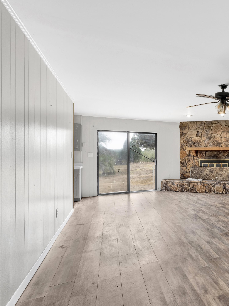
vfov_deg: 74.6
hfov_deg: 50.7
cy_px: 154
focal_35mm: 23
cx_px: 217
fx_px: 201
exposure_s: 1/25
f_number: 11
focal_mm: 15.5
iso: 400
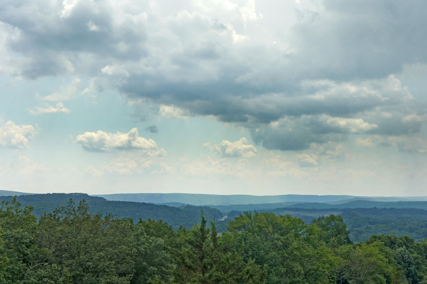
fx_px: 782
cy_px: 149
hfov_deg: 30.5
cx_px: 228
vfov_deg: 20.6
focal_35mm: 66
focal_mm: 40
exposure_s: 1/250
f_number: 8
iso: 200
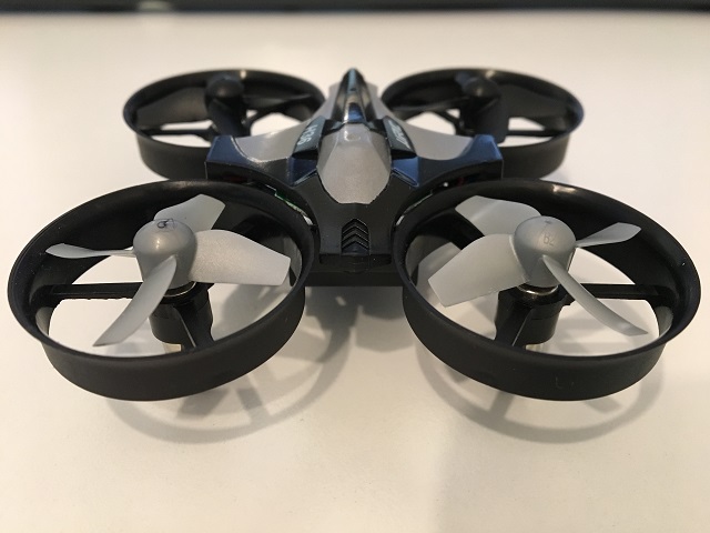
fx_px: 595
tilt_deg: -37.0
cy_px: 266
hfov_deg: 61.7
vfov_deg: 48.2
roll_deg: -1.3
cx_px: 355
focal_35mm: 29
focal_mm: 4.15
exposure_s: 1/25
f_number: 2.2
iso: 200
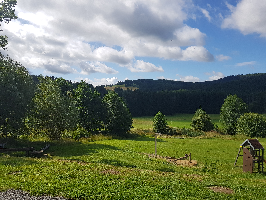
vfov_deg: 53.1
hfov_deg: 67.3
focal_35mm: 26
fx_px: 200
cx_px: 133
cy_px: 100
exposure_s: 1/2672
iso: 40
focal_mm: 4.2
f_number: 1.7
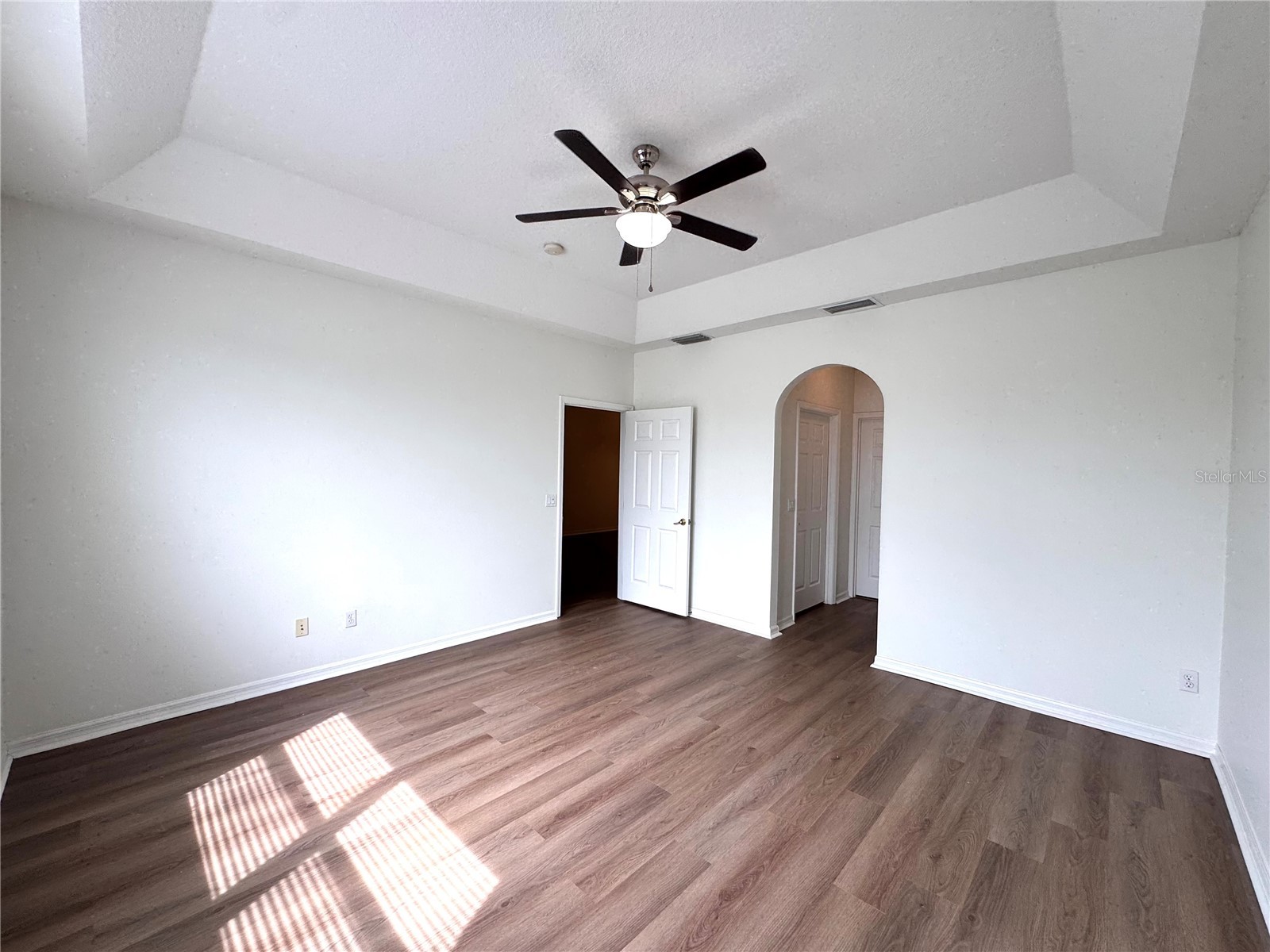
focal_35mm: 14
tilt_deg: -1.4
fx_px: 514
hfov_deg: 102.1
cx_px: 635
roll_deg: -1.0
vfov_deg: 85.7
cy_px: 476
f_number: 2.2
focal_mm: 2.22
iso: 40
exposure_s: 1/99
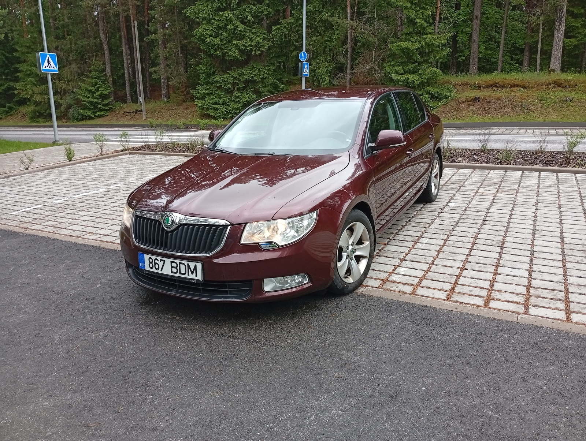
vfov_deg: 51.5
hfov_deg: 65.2
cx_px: 293
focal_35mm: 27
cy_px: 220
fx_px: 458
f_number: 1.8
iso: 52
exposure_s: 1/100
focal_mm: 3.98
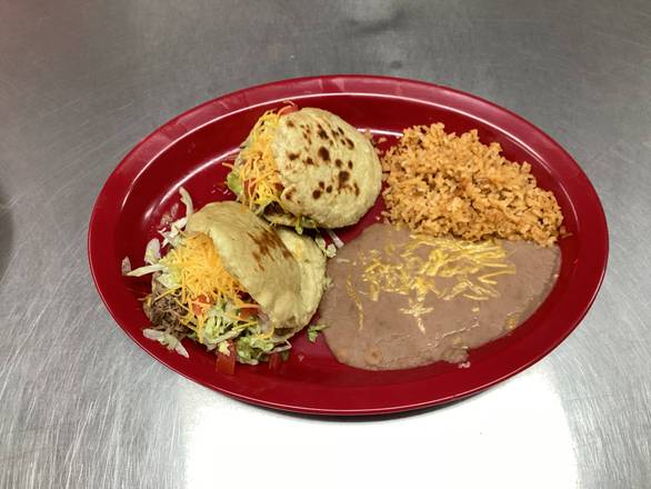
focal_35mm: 31
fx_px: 583
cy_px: 244
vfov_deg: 45.5
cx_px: 326
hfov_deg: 58.3
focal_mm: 3.3
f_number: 2.4
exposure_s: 1/60
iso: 80
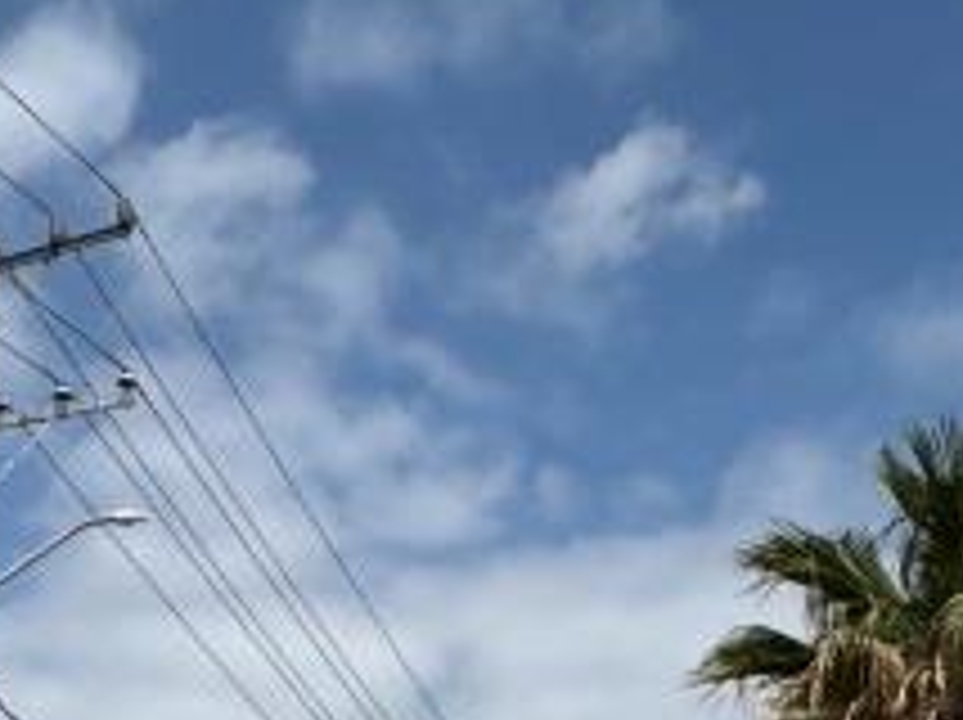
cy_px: 1242
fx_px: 1862
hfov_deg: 28.5
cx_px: 230
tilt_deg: +1.0
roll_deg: -0.1
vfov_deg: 18.0
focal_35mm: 67
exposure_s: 1/4132
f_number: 2.2
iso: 50
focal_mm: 2.22
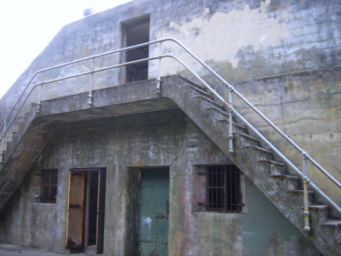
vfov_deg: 40.7
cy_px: 128
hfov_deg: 52.6
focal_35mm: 35
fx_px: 345
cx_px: 170
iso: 60
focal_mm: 5.8
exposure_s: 1/30
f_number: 2.8
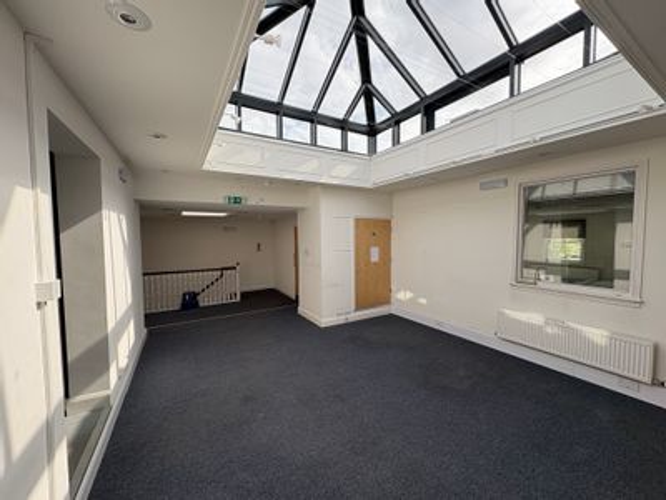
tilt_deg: -2.6
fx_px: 269
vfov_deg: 85.7
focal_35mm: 14
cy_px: 250
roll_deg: +1.0
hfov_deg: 102.1
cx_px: 333
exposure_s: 1/235
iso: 40
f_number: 2.2
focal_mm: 2.22
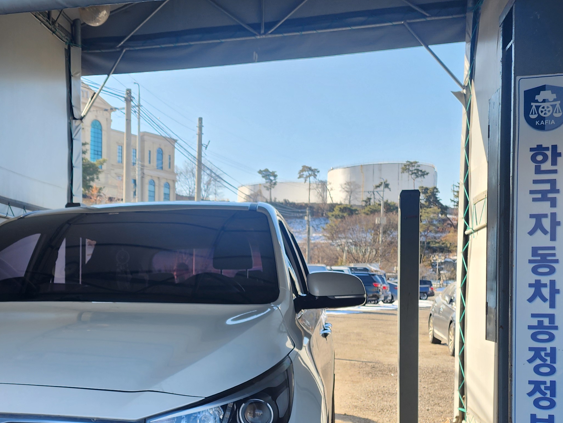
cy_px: 321
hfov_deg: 40.8
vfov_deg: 31.6
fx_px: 732
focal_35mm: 45
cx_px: 136
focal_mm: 6.4
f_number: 1.8
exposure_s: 1/234
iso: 12
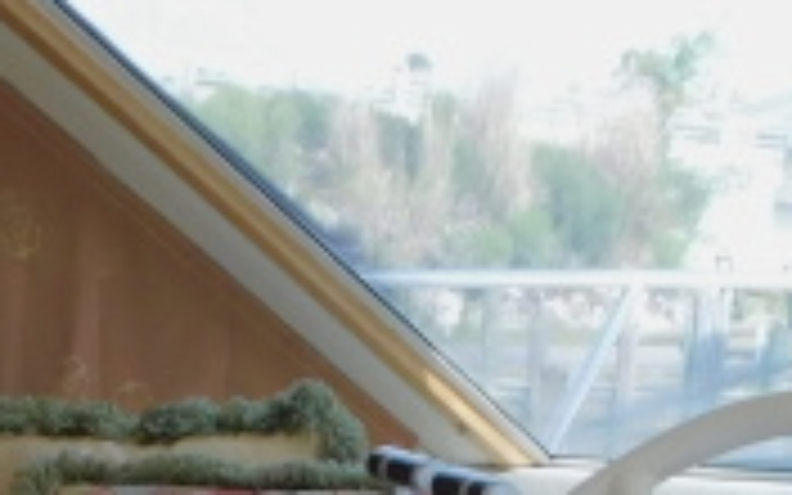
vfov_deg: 10.7
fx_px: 2396
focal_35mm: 111
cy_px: 1022
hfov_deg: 18.8
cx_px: 423
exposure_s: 1/60
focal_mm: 4
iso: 125
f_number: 3
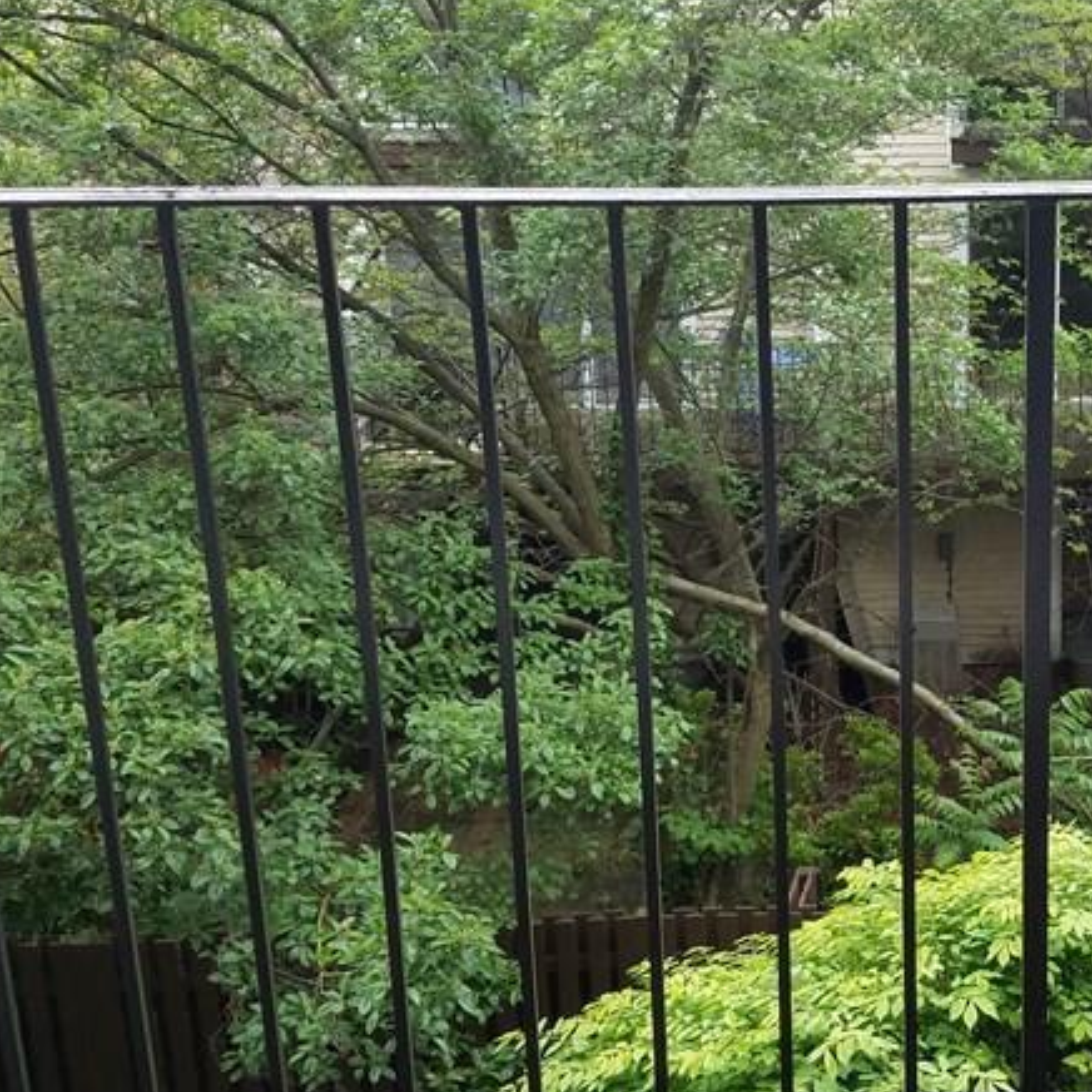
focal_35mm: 54
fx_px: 1927
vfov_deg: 31.6
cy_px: 491
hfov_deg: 30.5
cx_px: 939
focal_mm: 4.2
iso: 80
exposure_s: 1/120
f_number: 1.7
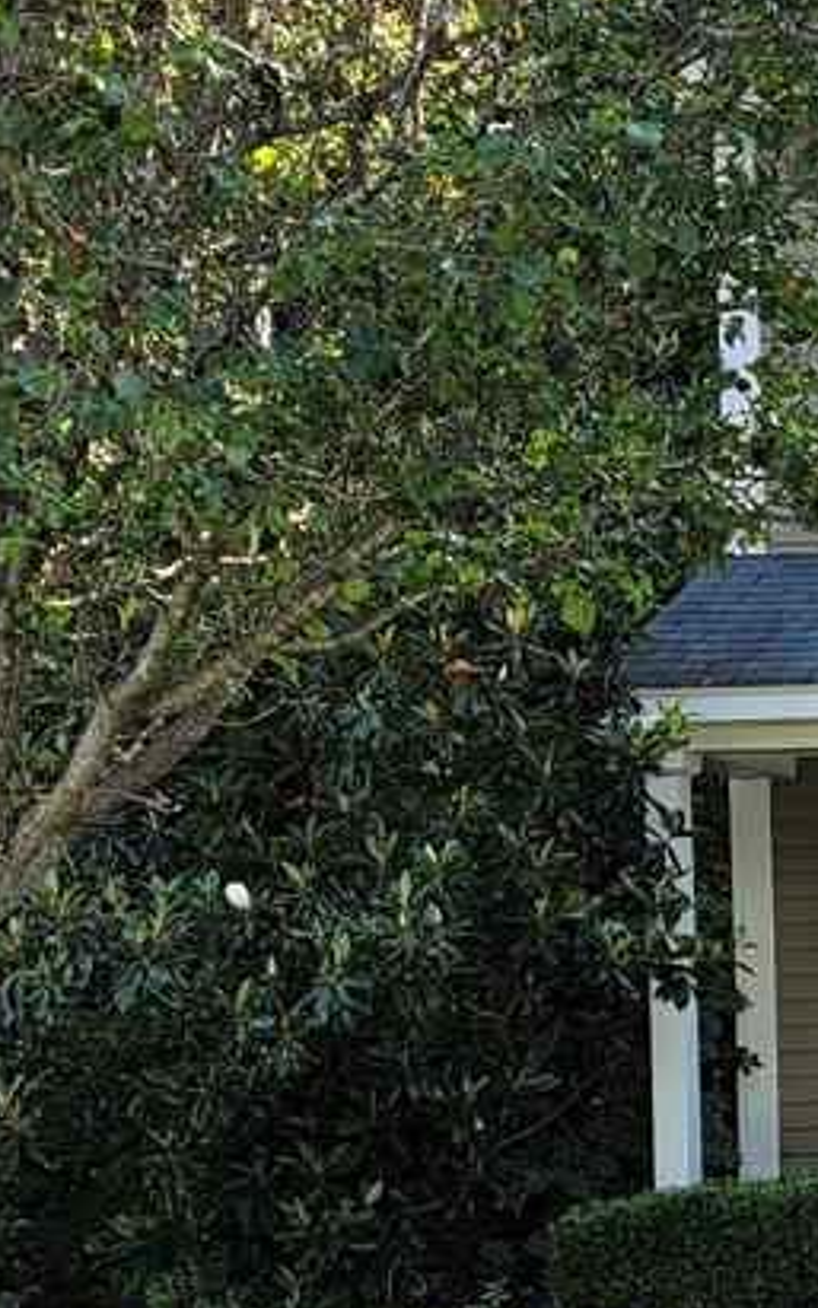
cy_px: 990
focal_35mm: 99
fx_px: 3530
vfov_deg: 20.8
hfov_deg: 11.5
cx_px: 1802
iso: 20
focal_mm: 7
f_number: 1.8
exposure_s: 1/166
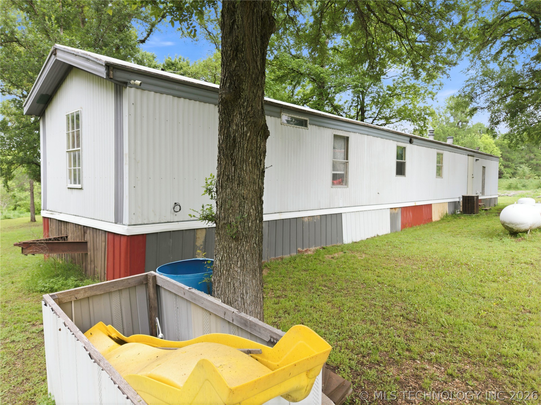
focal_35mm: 24
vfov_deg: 56.8
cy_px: 202
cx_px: 270
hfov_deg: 71.6
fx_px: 375
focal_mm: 8.7
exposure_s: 1/250
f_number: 1.8
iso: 200
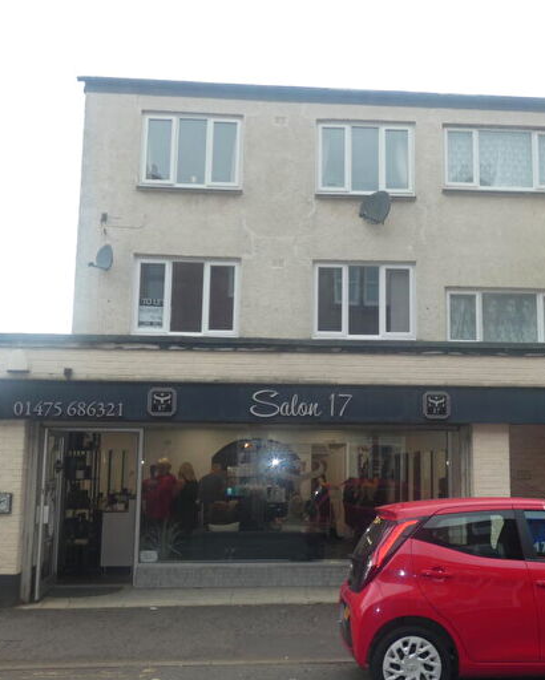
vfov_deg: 45.8
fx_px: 806
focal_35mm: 40
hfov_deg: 37.1
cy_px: 339
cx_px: 350
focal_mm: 5.3
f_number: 3.3
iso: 80
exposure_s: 1/100
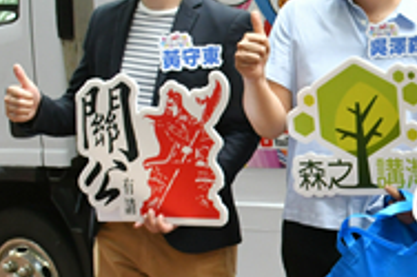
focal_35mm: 96
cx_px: 543
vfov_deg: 14.2
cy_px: 213
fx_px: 1111
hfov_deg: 19.6
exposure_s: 1/160
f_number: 9
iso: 1250
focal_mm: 20
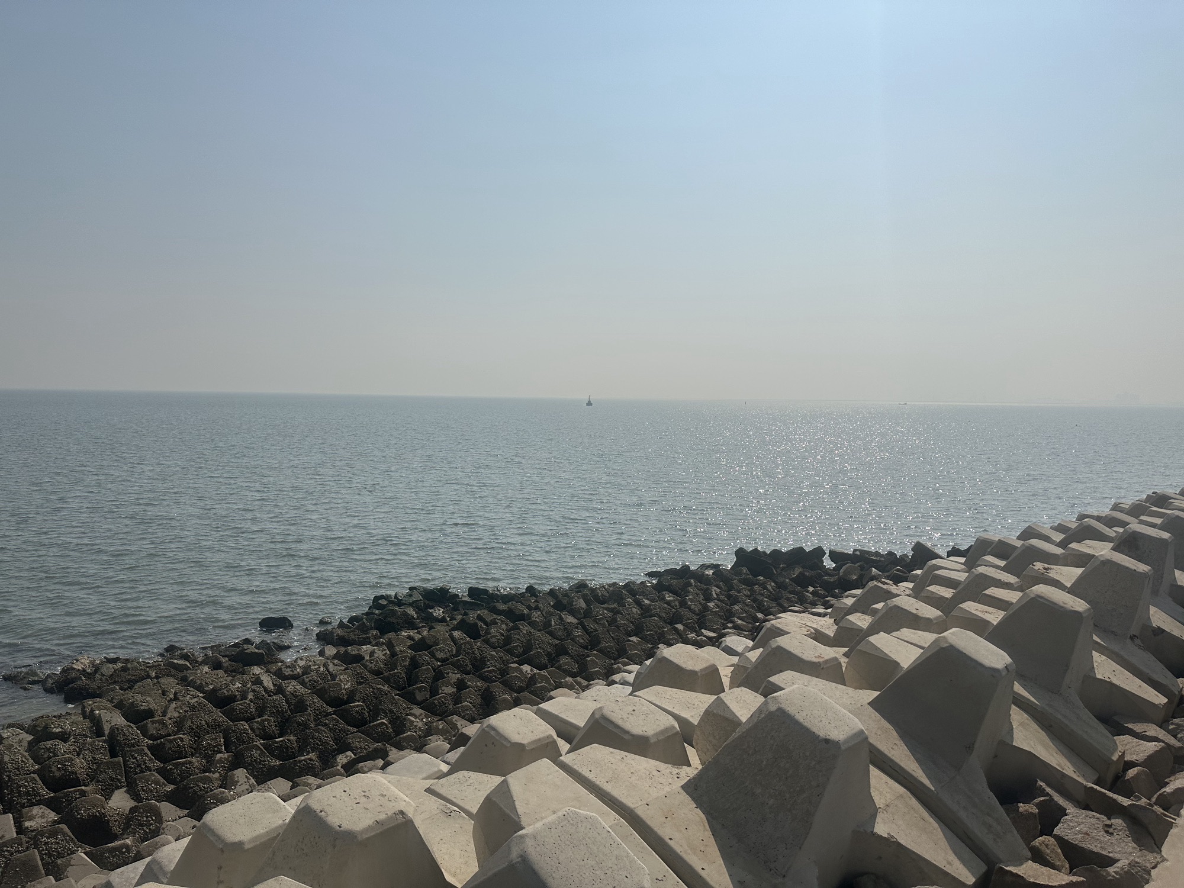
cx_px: 592
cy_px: 444
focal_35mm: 24
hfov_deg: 71.6
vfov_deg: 56.8
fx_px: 821
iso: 80
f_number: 1.78
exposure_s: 1/18519
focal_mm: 6.86
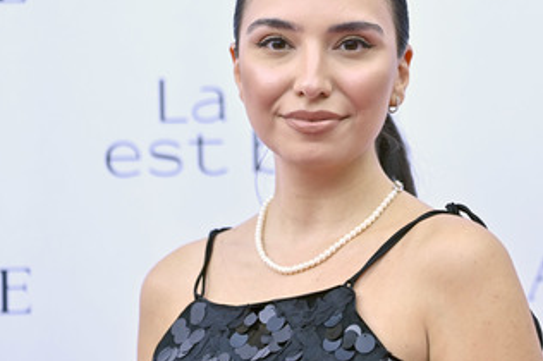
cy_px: 162
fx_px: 2109
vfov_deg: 9.8
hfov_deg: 14.7
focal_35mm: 140
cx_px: 326
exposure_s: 1/1000
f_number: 2.8
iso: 1000
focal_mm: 98
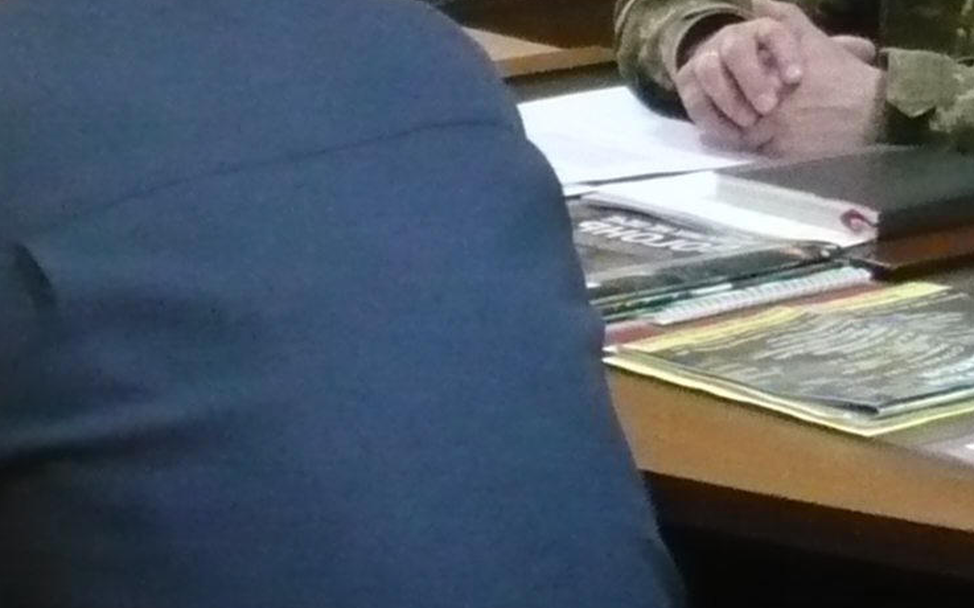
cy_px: 448
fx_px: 4113
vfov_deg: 8.4
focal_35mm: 155
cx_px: -489
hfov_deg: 12.8
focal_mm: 5.5
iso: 800
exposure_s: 1/25
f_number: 2.8
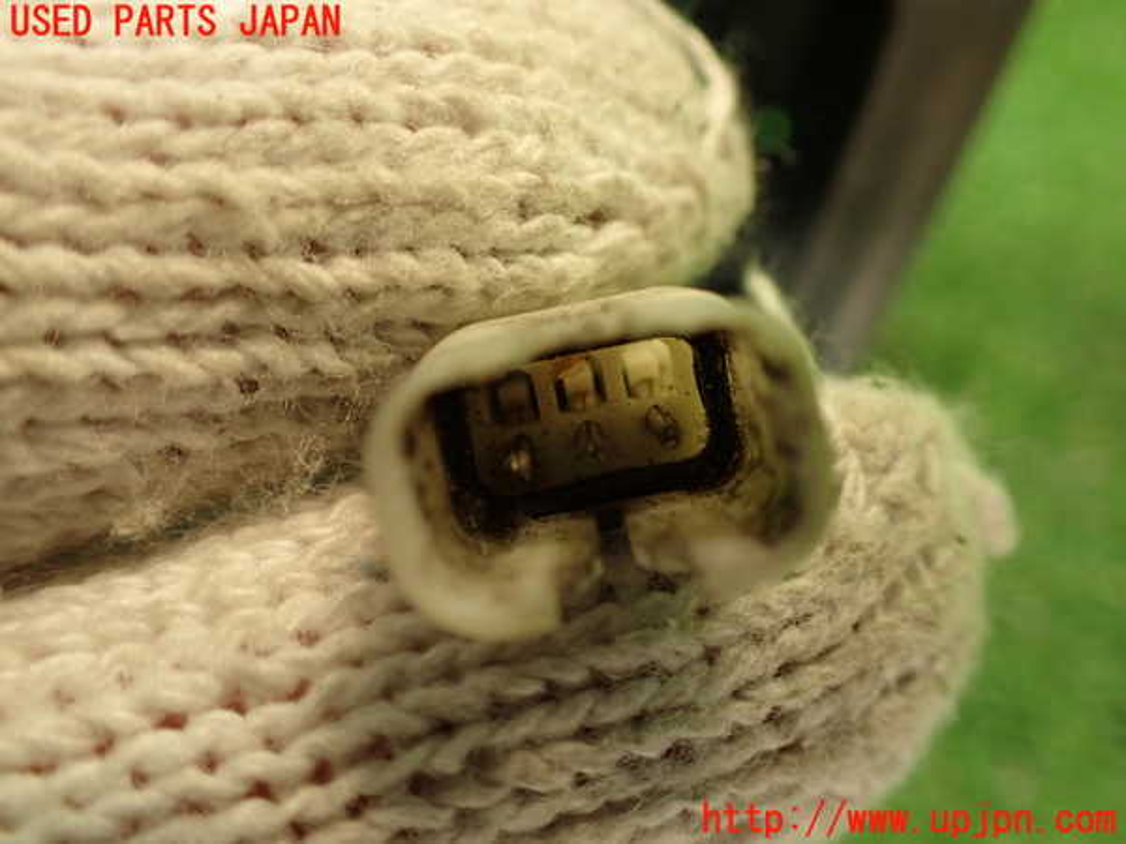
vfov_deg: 46.8
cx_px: 563
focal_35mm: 30
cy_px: 422
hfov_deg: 60.0
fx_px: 976
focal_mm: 5.4
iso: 200
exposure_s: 1/30
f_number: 2.3
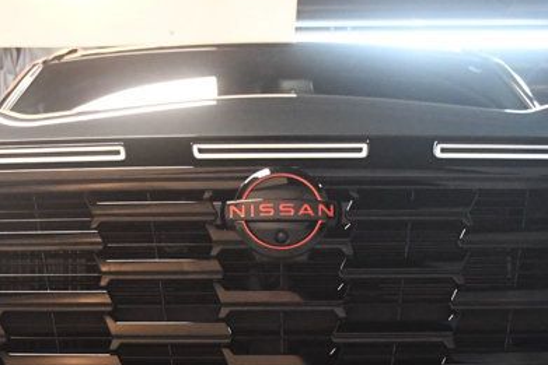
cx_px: 235
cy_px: 350
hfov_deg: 22.8
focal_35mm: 89
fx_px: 1355
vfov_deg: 15.1
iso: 3200
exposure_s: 1/100
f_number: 3.8
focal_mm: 23
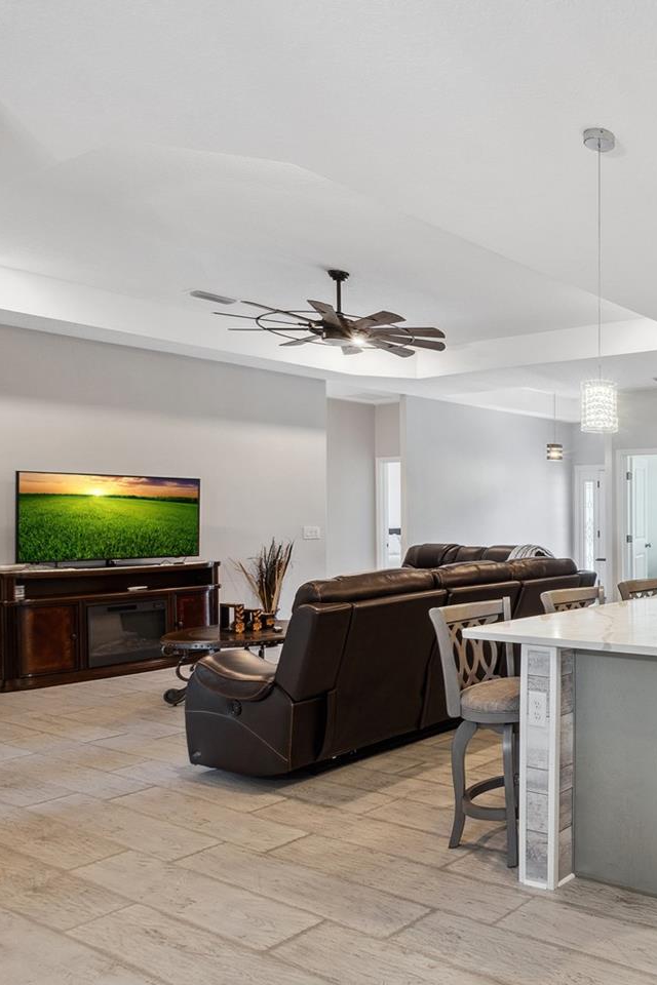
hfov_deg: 39.1
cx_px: 768
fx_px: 684
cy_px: 498
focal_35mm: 25
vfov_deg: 71.5
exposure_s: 1/2
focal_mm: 10
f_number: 13
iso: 200
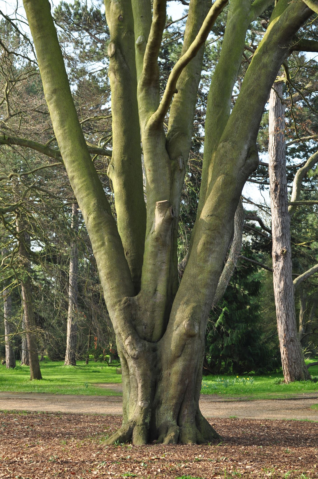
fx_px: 877
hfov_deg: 20.6
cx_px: 159
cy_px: 240
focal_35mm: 66
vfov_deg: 30.5
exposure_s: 1/160
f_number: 8
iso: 200
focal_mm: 44
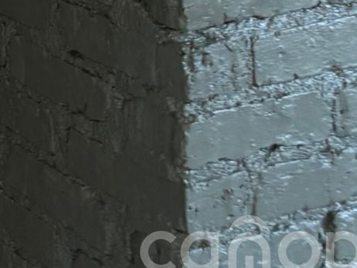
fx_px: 1196
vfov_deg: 11.4
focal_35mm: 116
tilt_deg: -2.6
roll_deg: +0.3
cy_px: -287
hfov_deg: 15.6
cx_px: -188
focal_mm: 5.96
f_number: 1.6
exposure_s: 1/60
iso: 200
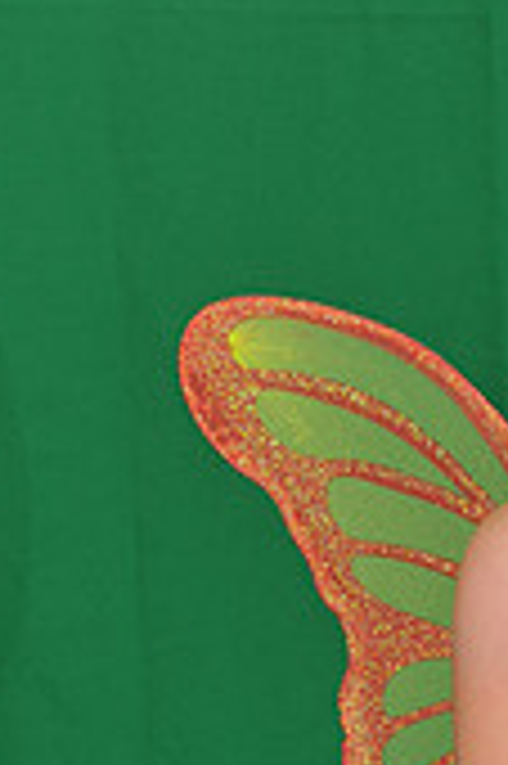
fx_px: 4475
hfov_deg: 6.5
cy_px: 954
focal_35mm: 211
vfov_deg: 9.6
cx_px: 625
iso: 640
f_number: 4
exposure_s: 1/200
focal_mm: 62
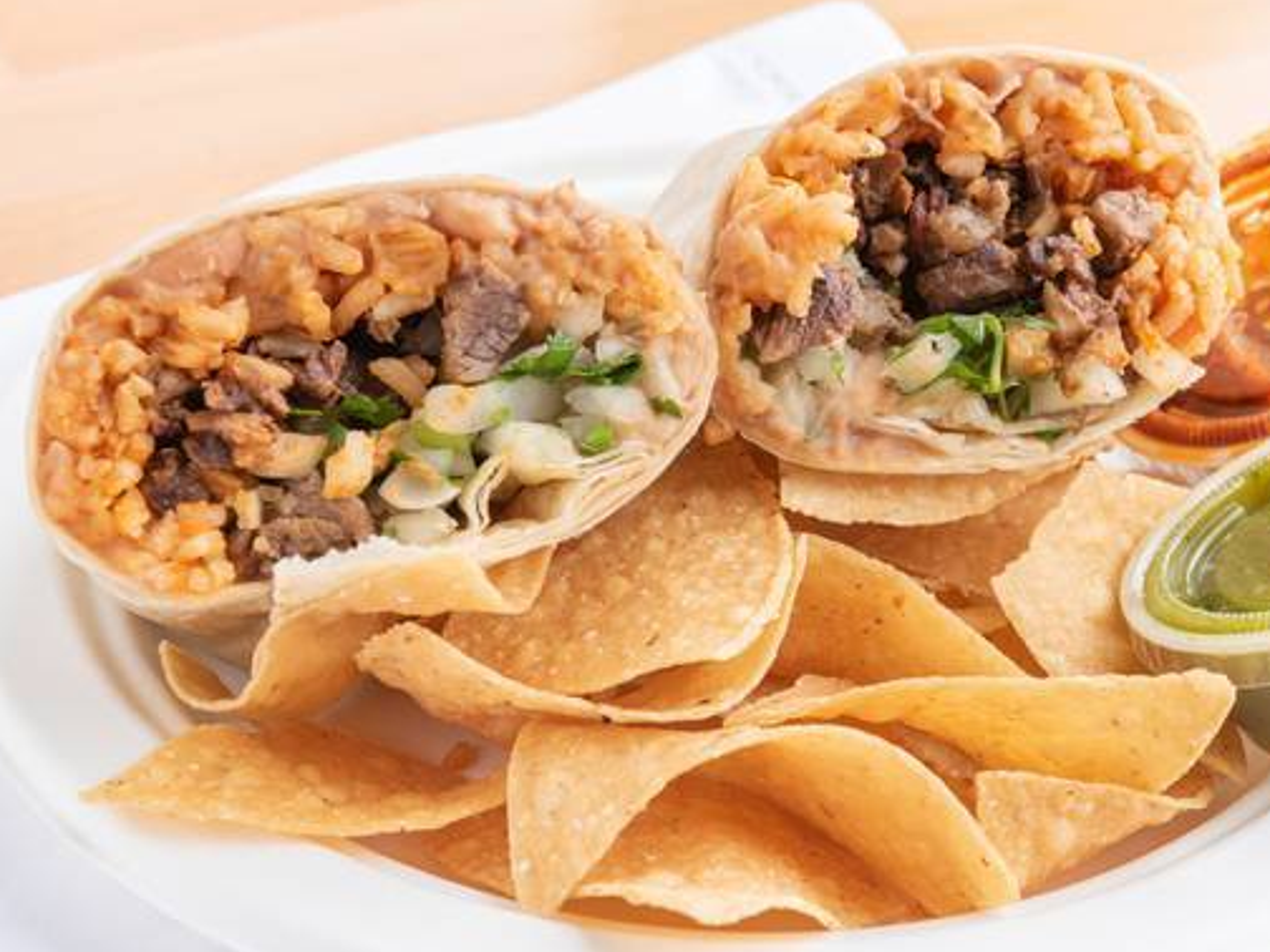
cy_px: 526
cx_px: 812
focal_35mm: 89
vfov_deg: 16.6
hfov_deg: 21.9
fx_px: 3265
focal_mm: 70
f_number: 13
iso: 100
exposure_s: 1/200
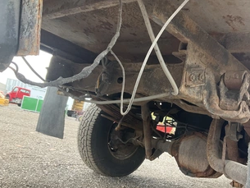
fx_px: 275
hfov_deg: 48.4
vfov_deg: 37.6
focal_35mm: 38
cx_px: 160
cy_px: 109
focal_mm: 3
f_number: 1.8
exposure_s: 1/109
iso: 64
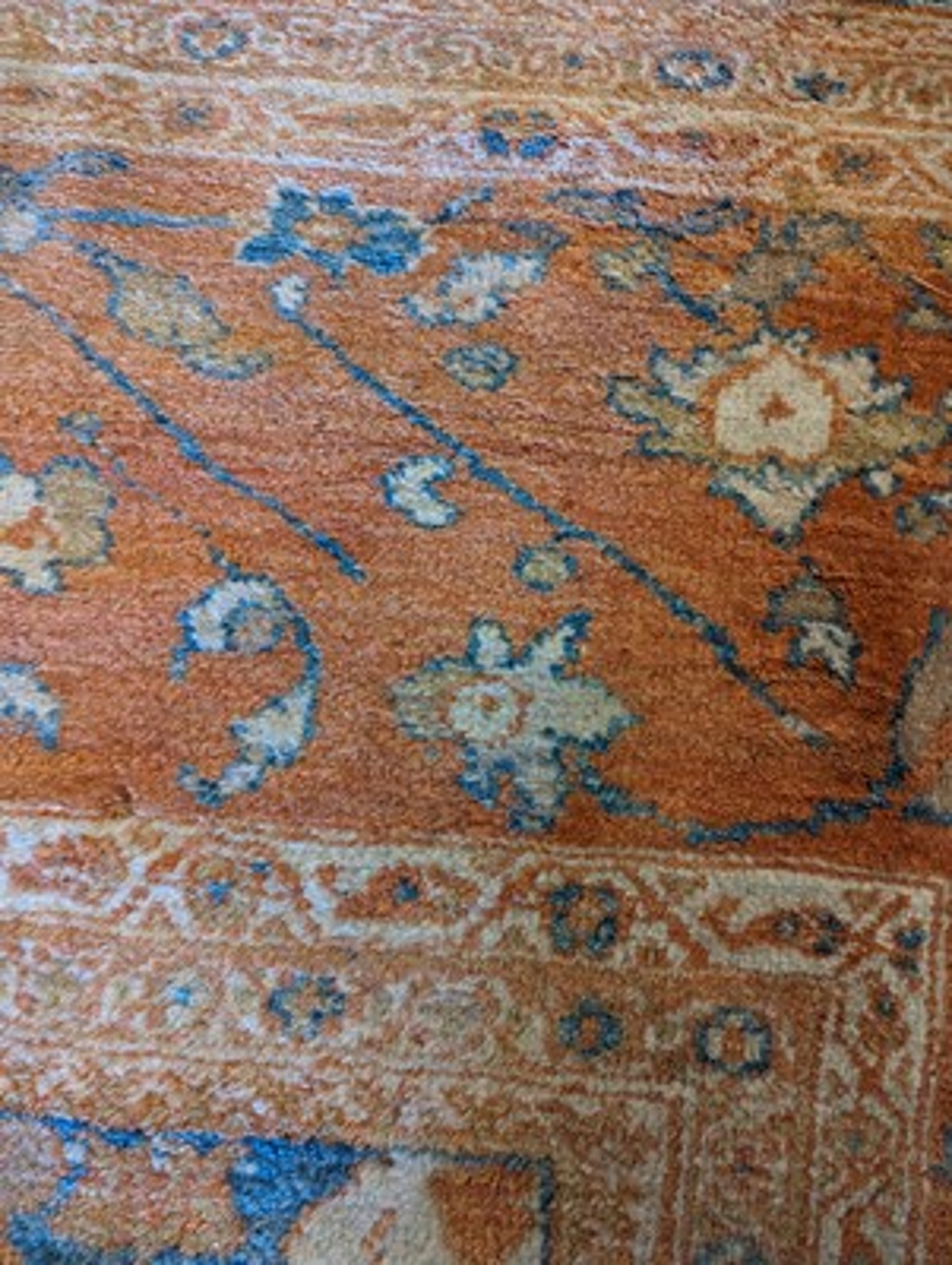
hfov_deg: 56.9
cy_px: 632
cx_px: 476
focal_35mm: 24
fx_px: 878
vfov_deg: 71.5
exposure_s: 1/23.8
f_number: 1.85
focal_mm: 6.81
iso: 2502
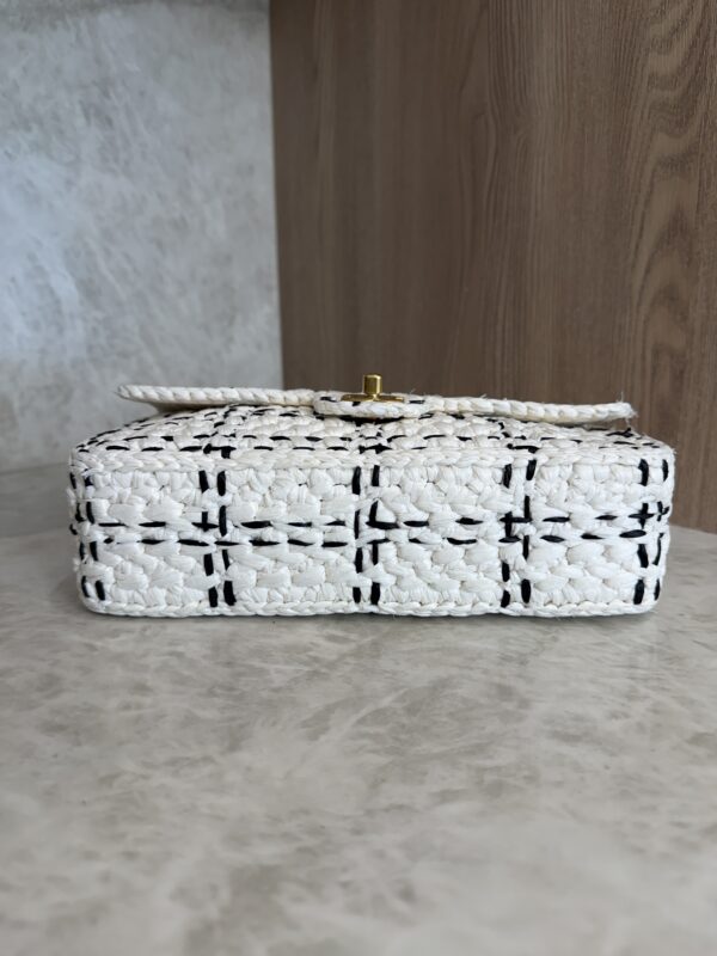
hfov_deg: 56.8
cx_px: 358
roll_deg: +0.4
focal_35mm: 24
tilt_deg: -12.8
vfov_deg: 71.6
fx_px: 663
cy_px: 478
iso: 64
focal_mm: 6.76
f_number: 1.78
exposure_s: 1/120
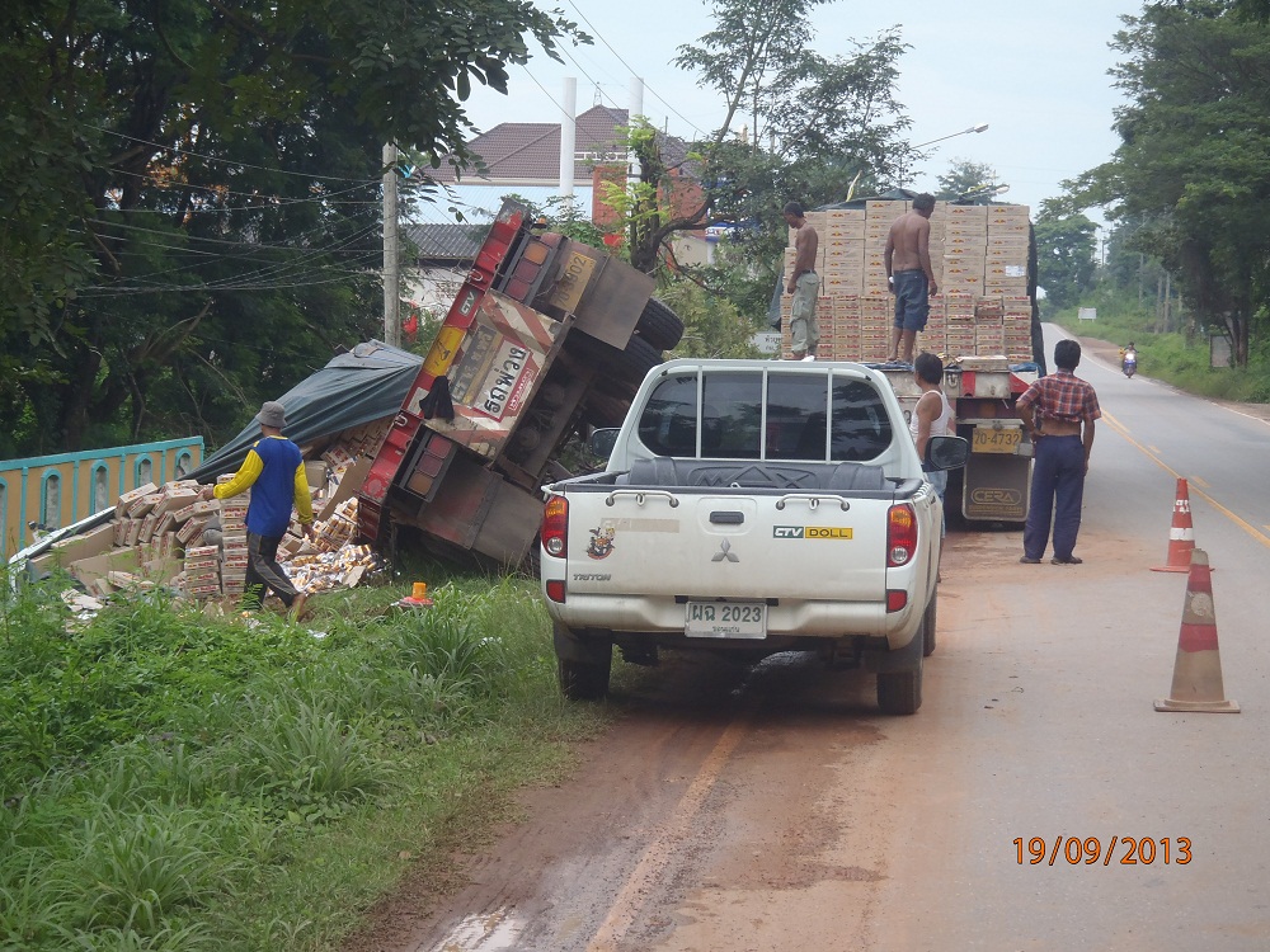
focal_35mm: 90
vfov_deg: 16.4
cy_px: 476
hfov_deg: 21.8
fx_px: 3302
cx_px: 635
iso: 100
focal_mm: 16.1
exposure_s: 1/160
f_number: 4.6
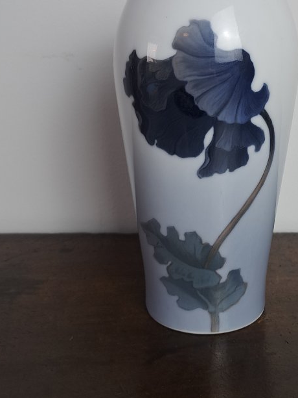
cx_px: 200
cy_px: 88
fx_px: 539
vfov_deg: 39.1
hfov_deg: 30.7
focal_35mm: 47
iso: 50
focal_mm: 5.23
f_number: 1.8
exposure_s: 1/50
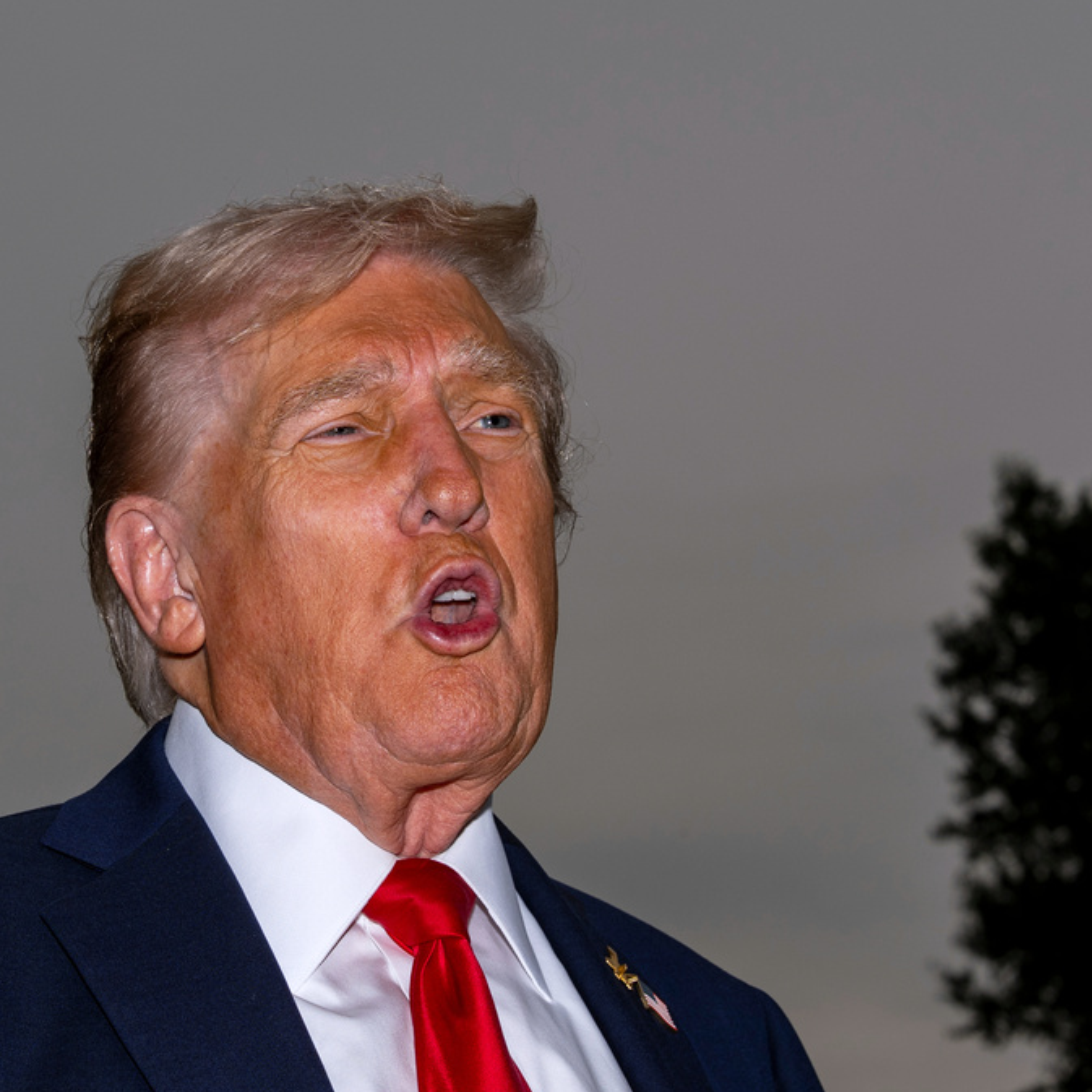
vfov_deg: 15.8
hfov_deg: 15.8
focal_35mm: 110
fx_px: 3926
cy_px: 548
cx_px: 363
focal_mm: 57
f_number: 8
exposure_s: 1/500
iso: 125
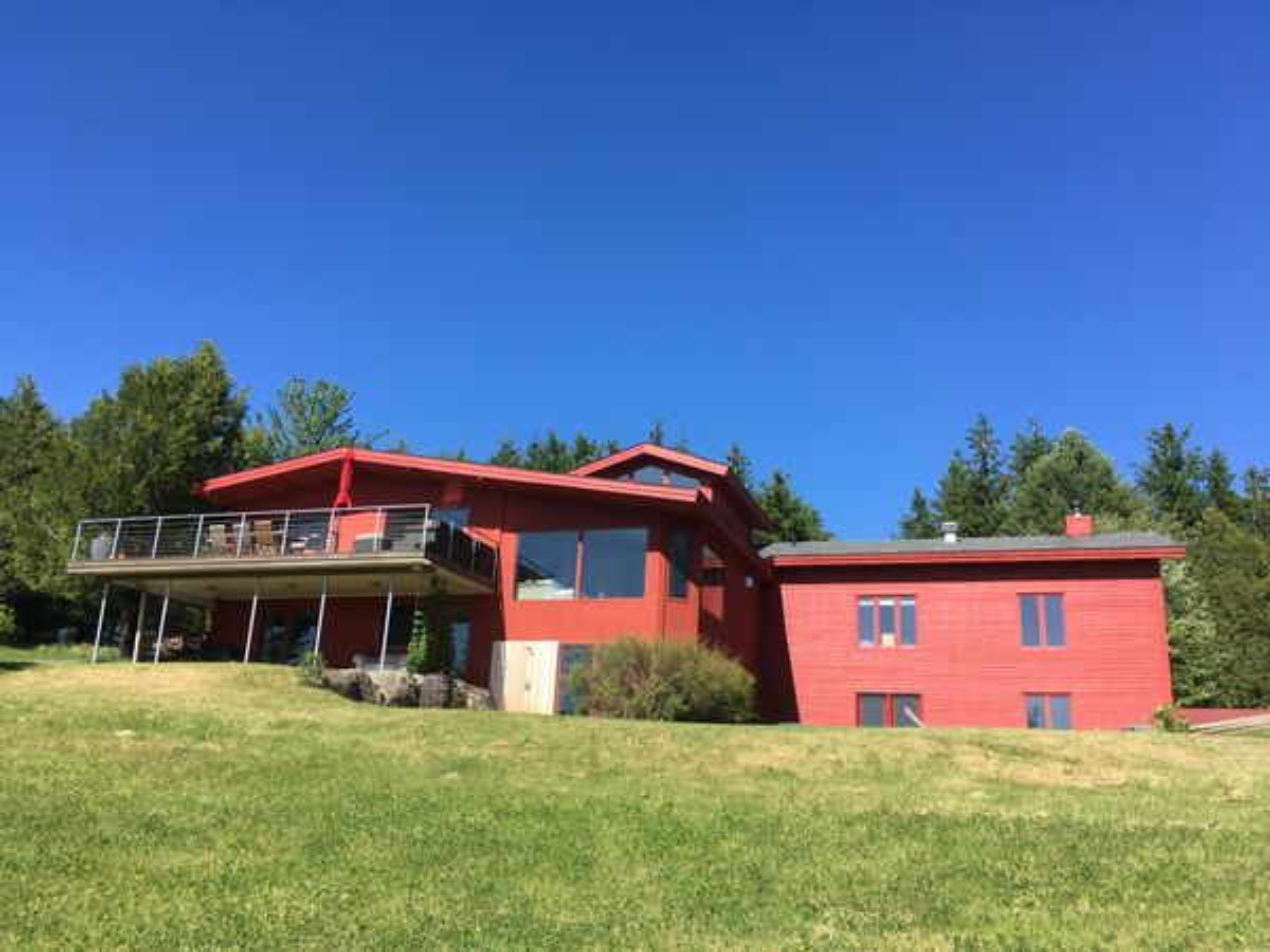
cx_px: 635
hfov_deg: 61.7
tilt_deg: +17.8
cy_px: 476
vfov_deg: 48.2
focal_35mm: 29
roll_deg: -3.2
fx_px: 1064
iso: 25
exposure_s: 1/962
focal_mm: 4.15
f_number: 2.2
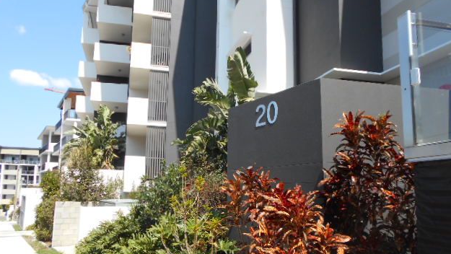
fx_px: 347
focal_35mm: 29
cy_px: 144
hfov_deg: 66.0
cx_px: 222
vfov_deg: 40.1
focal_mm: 4.6
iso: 80
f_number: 3.2
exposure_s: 1/500
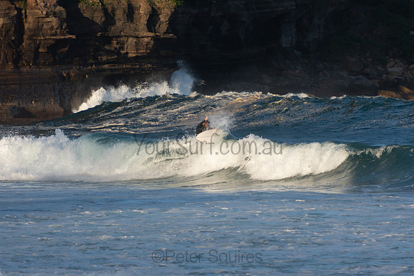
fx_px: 5521
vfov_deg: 2.9
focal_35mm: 480
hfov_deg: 4.3
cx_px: 207
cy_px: 138
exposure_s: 1/800
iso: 200
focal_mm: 320
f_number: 5.6
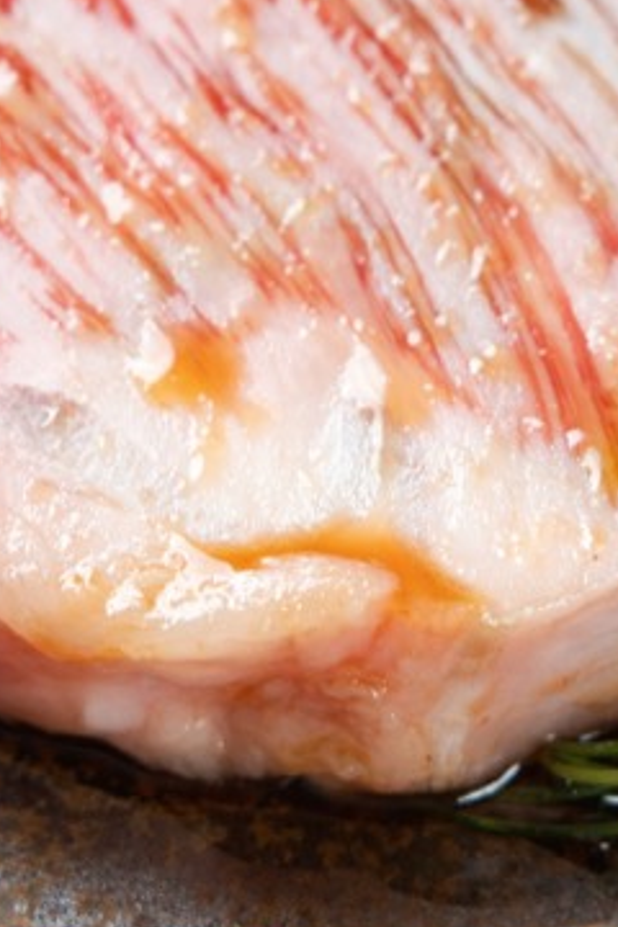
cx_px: 319
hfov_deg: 3.9
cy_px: 61
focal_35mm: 354
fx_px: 9115
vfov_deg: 5.8
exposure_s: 1/100
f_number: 5
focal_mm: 91
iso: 250
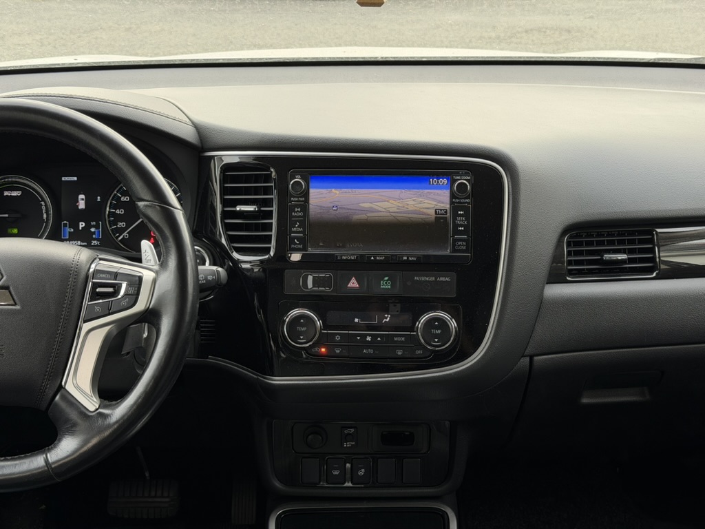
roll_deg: +0.4
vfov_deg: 30.3
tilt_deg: -22.0
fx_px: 978
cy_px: 264
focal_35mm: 48
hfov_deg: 39.7
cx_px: 352
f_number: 1.78
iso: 125
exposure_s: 1/225
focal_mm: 6.76
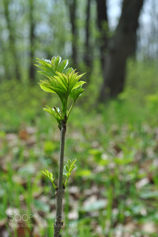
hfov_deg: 16.6
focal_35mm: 82
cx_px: 79
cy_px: 118
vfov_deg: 24.6
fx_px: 542
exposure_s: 1/60
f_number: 10
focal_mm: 55
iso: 100
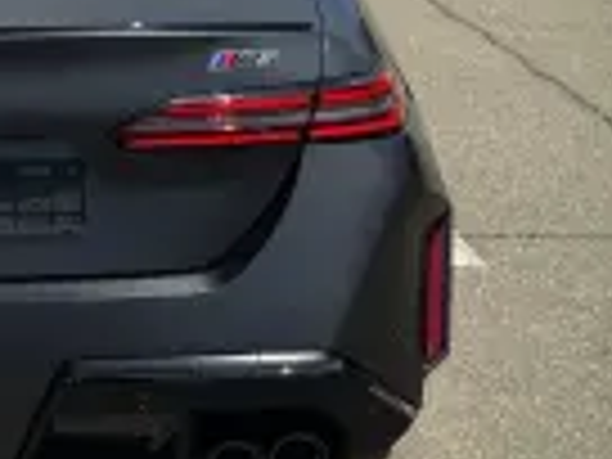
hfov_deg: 15.1
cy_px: 140
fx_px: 2245
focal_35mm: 127
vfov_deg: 11.7
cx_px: -81
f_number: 1.78
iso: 64
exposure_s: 1/2717
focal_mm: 6.76
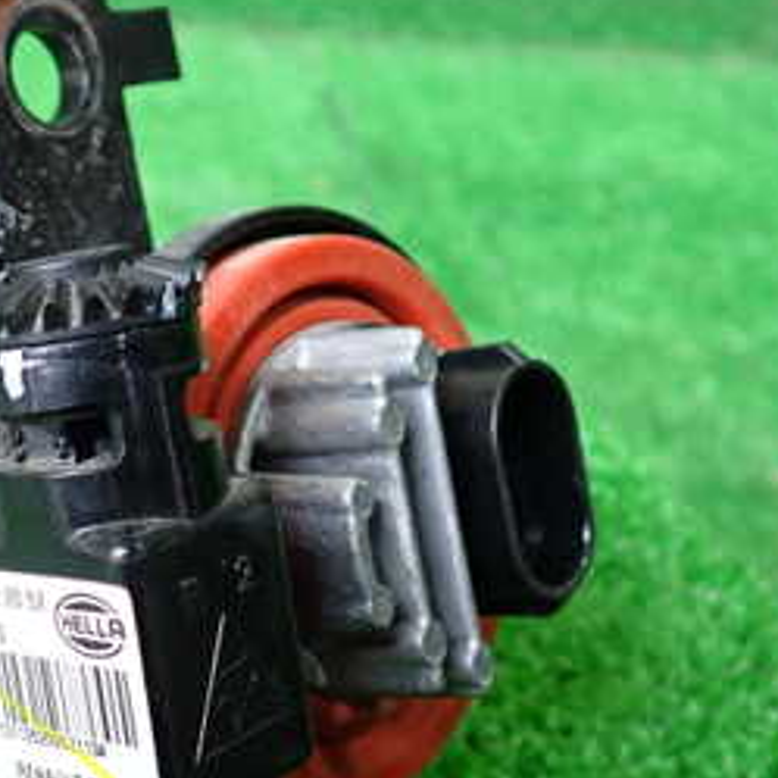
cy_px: 509
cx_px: 109
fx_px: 1627
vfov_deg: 26.8
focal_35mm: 64
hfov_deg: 26.2
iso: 250
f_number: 2.3
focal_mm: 5.4
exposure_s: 1/30
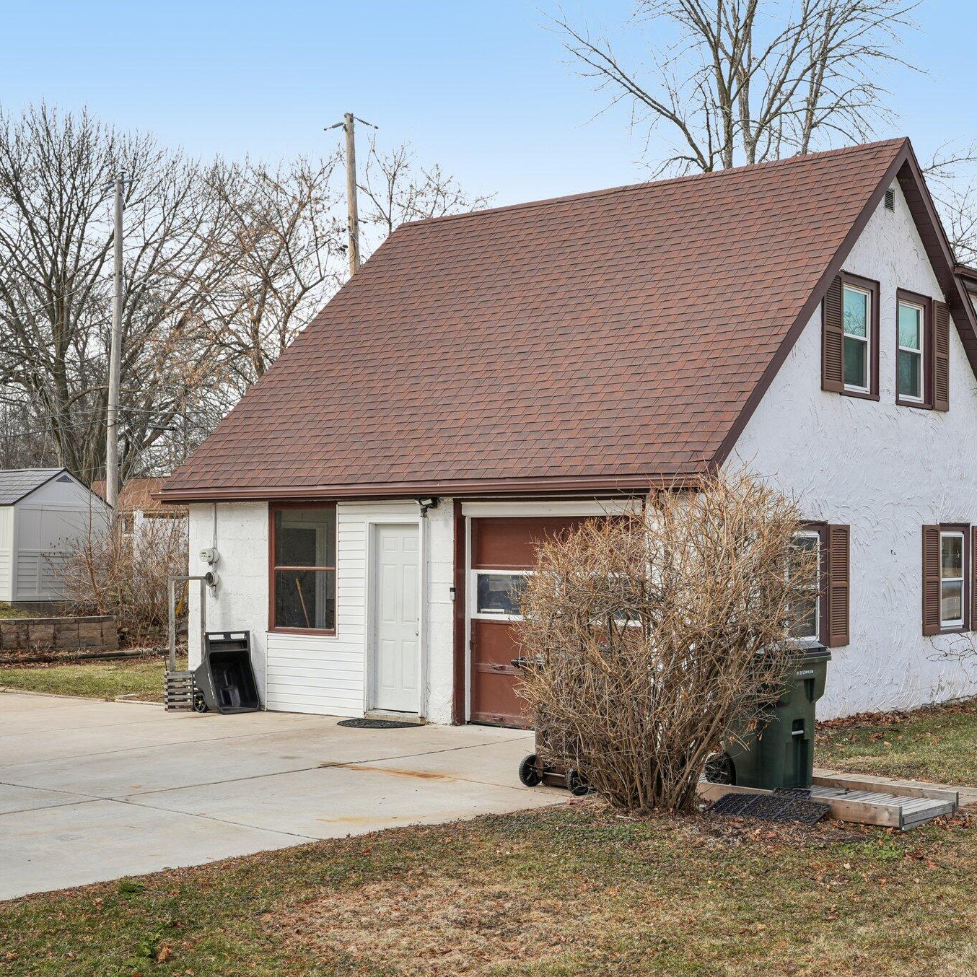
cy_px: 487
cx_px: 691
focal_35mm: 45
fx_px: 1437
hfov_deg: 36.9
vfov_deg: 37.6
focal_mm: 35
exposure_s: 1/160
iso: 100
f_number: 8
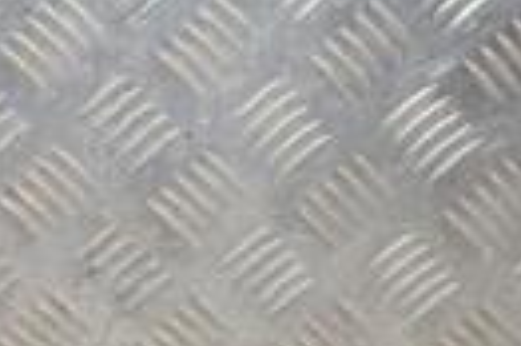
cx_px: 4
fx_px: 1792
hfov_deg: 16.2
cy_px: 660
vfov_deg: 10.3
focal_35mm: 124
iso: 800
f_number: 7.1
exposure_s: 1/200
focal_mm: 18
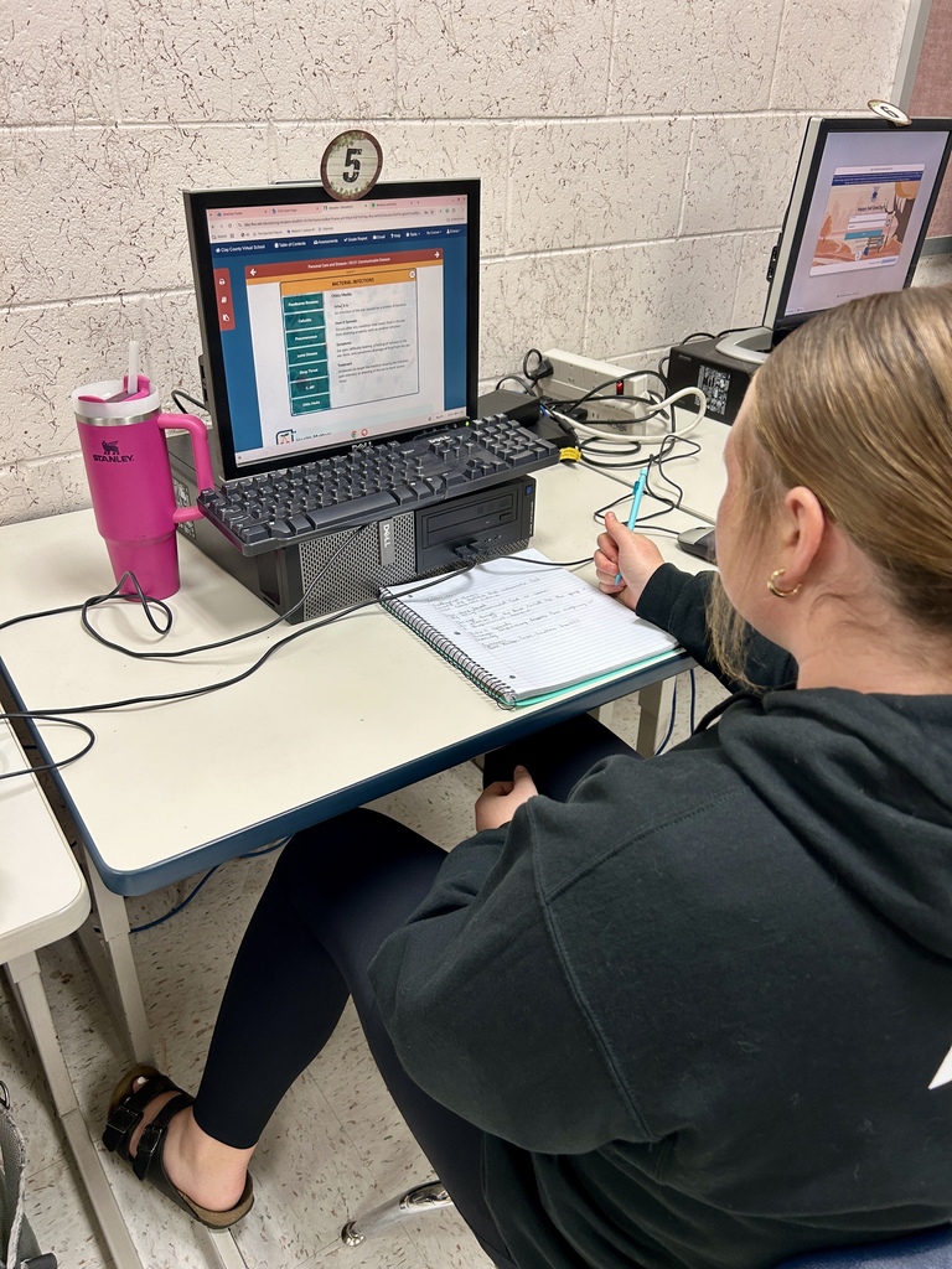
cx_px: 476
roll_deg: -2.3
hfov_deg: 53.1
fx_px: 953
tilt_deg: -31.6
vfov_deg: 67.3
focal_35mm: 26
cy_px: 634
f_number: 1.5
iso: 100
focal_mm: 5.7
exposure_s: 1/60
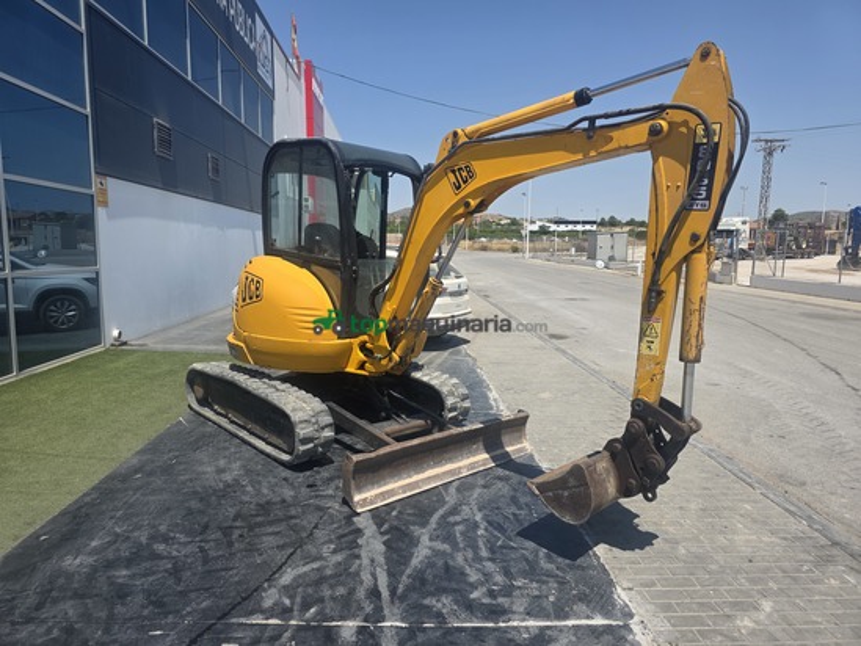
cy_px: 323
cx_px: 430
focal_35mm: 23
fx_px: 572
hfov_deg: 73.9
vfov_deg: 58.9
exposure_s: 1/6355
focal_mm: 6.3
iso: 80
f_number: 1.7
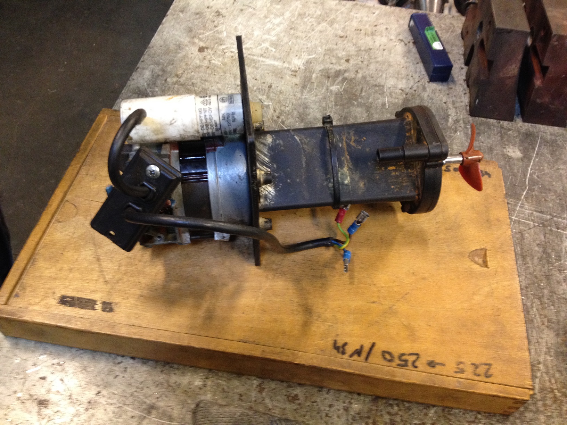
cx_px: 284
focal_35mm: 35
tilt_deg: -51.7
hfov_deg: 52.6
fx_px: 573
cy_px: 212
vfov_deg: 40.7
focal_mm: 4.28
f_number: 2.4
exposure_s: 1/20
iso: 250
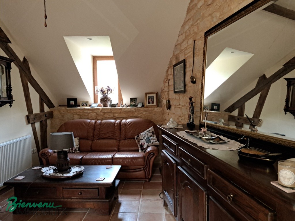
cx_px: 148
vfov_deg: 56.8
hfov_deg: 71.6
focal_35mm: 24
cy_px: 110
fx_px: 205
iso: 500
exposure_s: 1/50
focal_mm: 5.23
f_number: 1.8
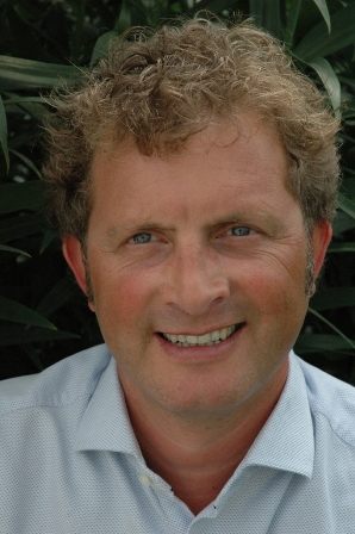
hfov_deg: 13.0
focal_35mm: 105
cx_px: 178
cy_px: 267
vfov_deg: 19.5
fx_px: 1555
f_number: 9
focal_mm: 70
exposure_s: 1/320
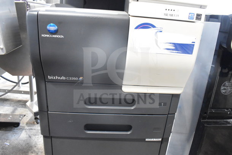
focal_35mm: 27
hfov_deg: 67.4
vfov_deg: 48.0
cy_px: 78
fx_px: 174
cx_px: 116
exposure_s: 1/125
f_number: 6.3
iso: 6400
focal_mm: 18
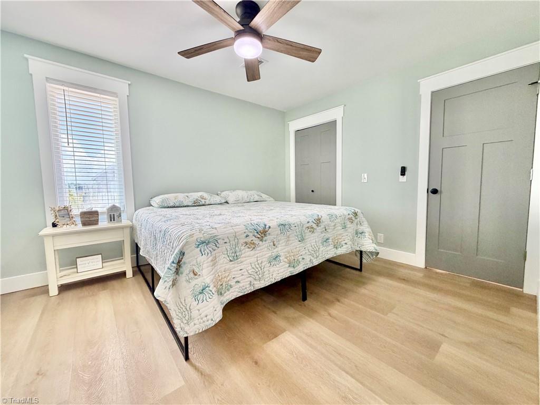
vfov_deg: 85.7
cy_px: 202
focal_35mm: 14
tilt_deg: -5.1
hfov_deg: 102.1
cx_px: 270
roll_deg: +1.5
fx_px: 218
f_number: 2.2
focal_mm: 2.22
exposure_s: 1/120
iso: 200
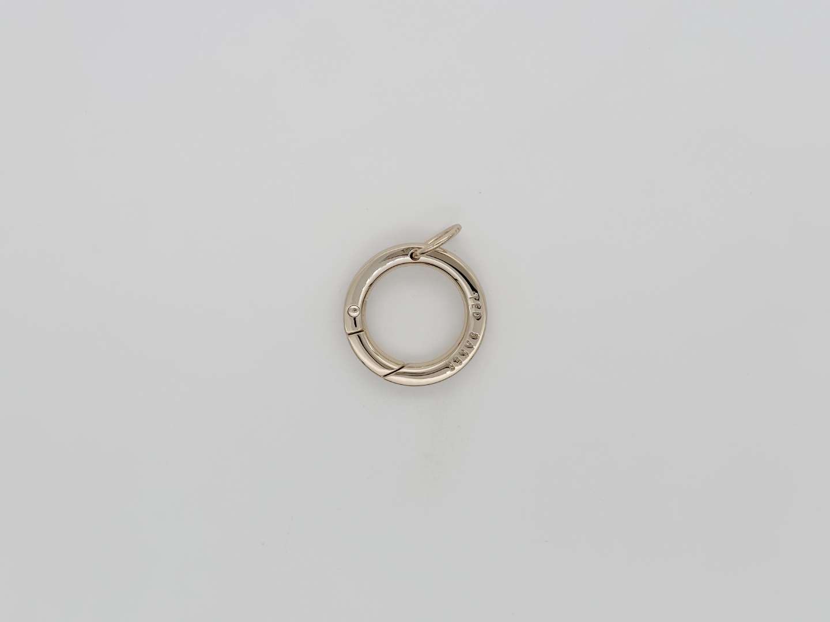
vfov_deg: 30.3
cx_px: 415
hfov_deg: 39.7
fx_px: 1151
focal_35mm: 48
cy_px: 311
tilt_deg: -87.3
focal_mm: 6.86
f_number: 1.78
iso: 64
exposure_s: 1/2732
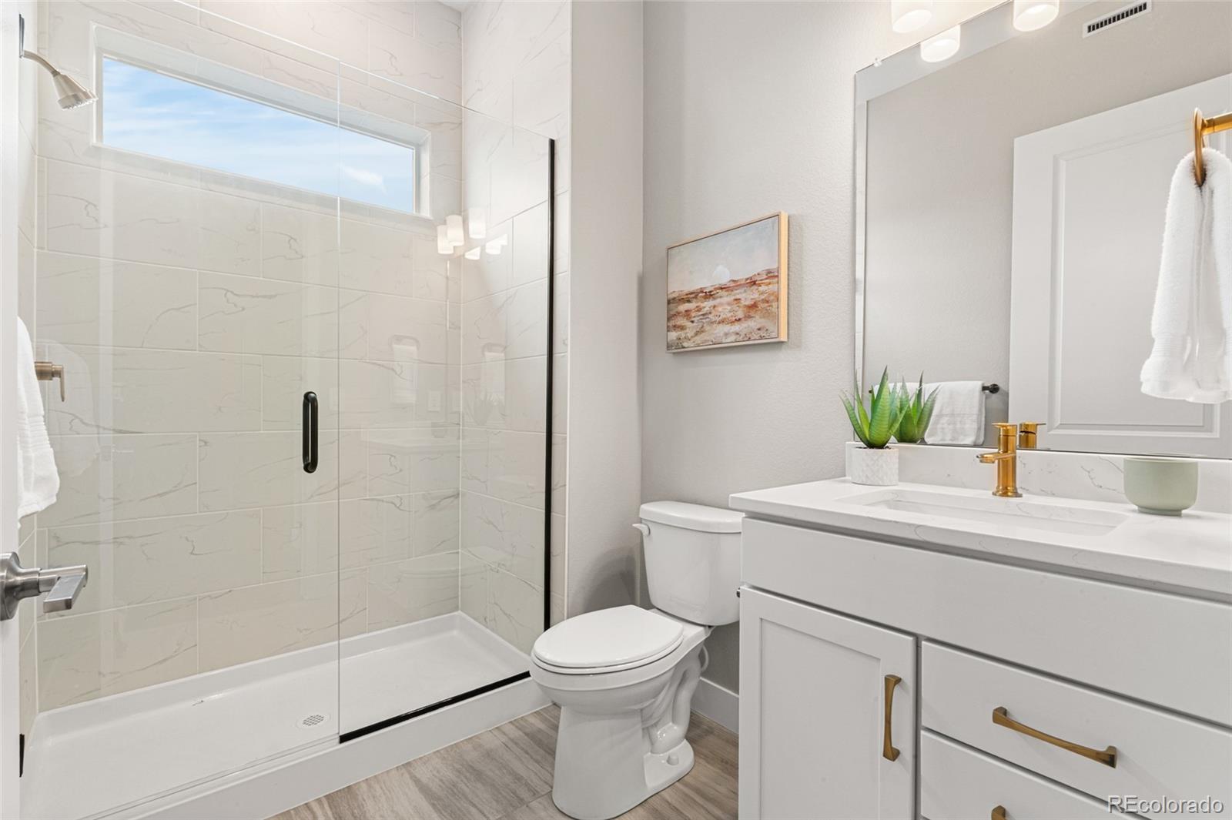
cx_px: 616
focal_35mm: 16
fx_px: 547
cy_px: 410
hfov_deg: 96.8
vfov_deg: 73.7
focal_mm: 16
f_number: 22
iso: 400
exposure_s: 1
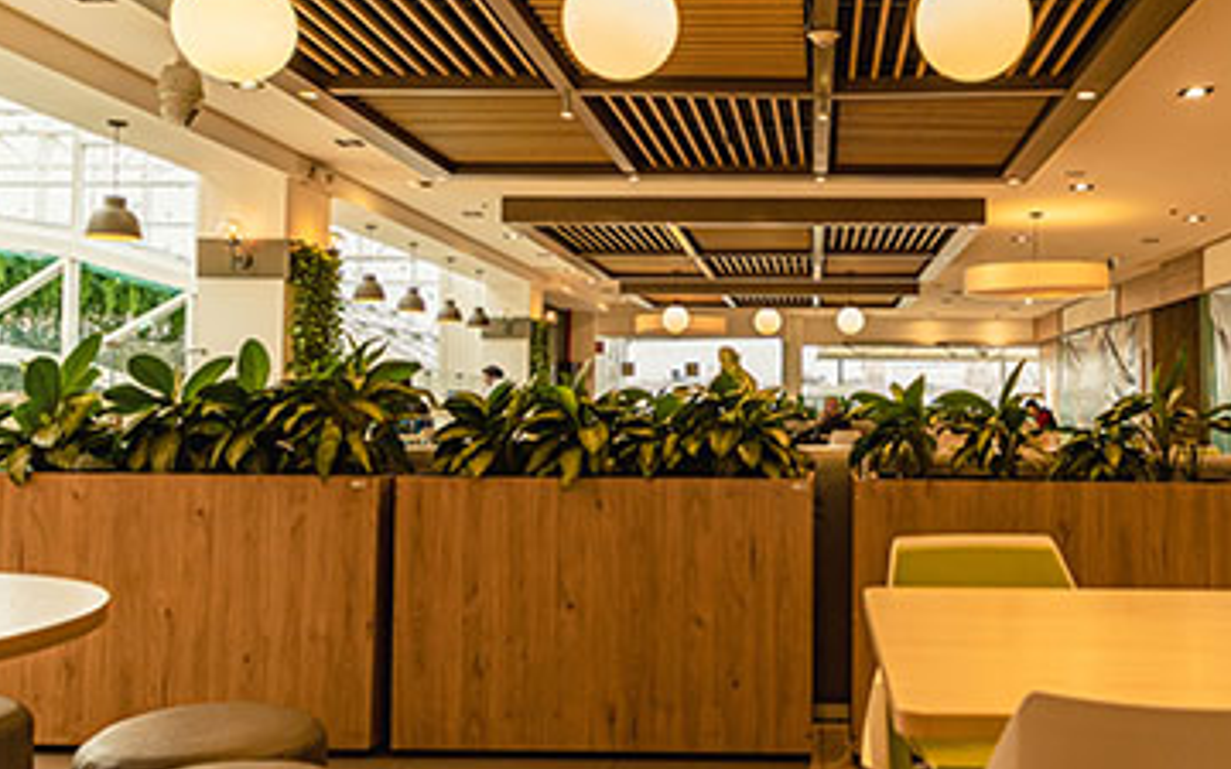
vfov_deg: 37.3
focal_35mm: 34
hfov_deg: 55.6
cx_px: 810
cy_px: 357
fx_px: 1141
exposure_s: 1/250
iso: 1600
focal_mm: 24
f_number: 4
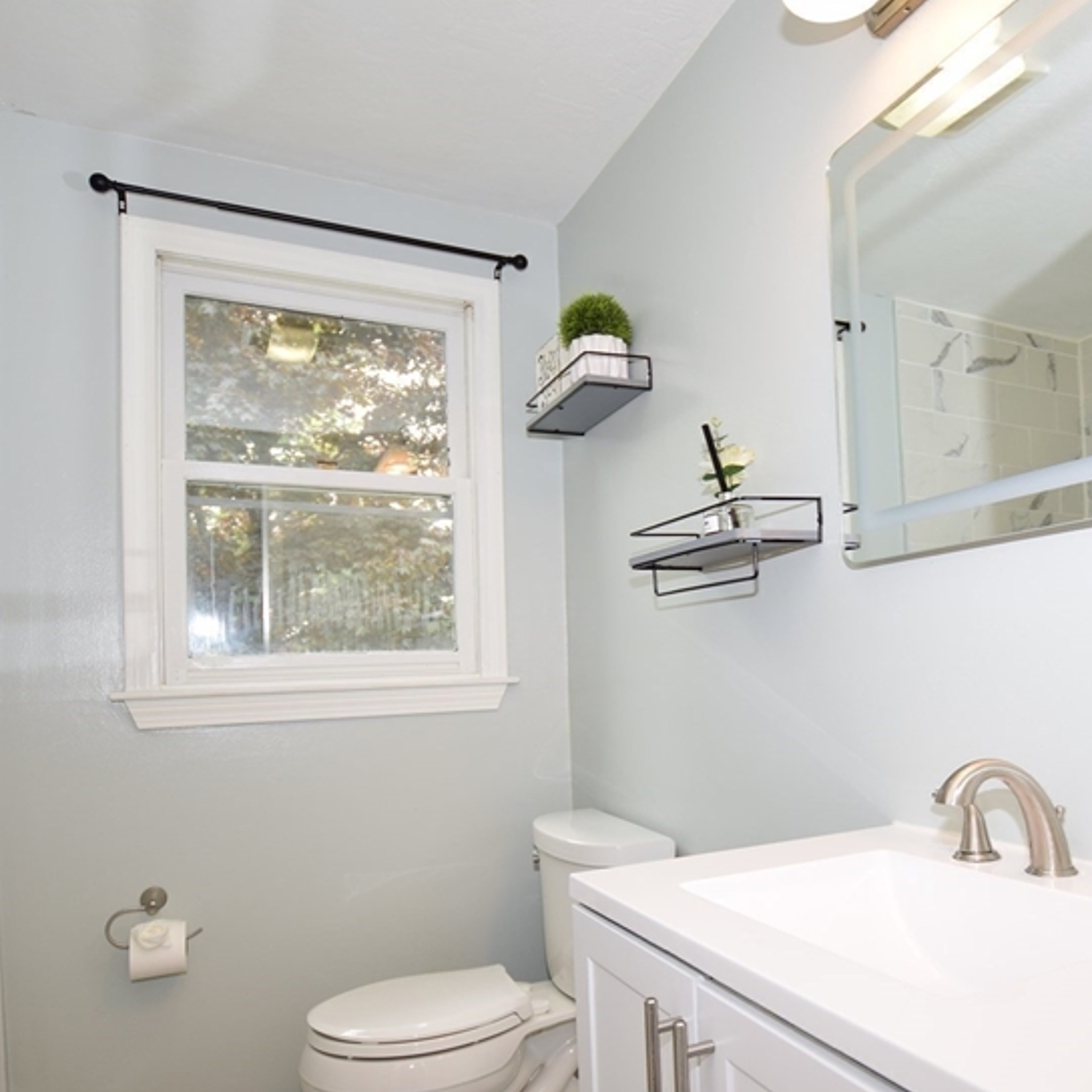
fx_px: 857
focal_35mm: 24
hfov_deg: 63.2
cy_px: 649
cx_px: 741
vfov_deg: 64.5
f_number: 3.5
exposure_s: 1/200
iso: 200
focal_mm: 10
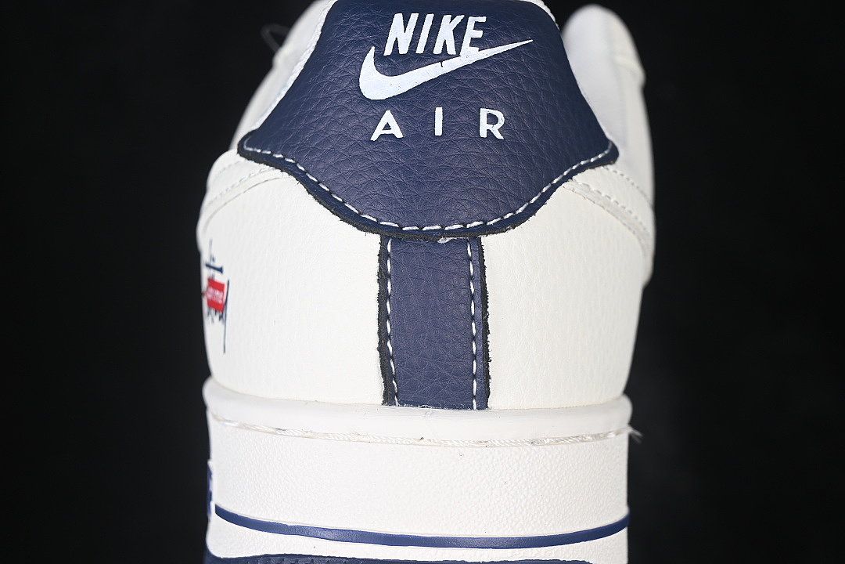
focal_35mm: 75
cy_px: 282
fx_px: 1760
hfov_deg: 27.0
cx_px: 422
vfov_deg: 18.2
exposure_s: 1/80
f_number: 7.1
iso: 160
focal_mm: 50
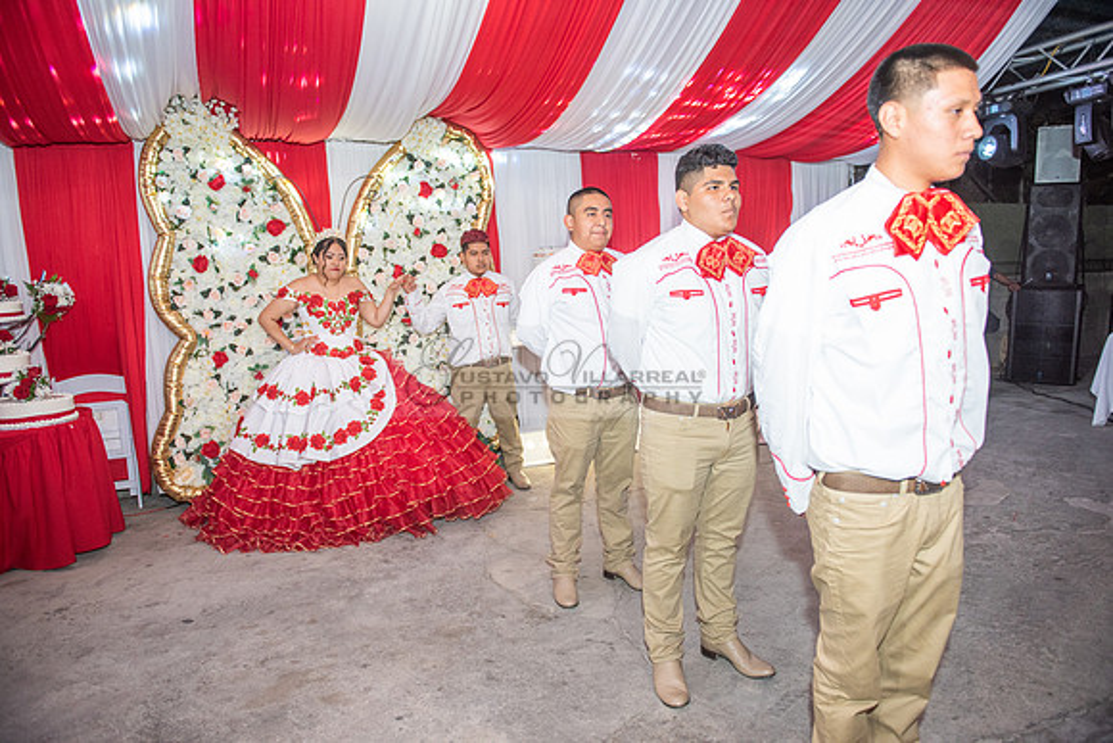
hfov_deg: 73.7
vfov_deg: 53.2
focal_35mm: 24
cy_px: 372
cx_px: 556
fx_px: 742
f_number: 3.2
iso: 800
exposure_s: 1/160
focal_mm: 24
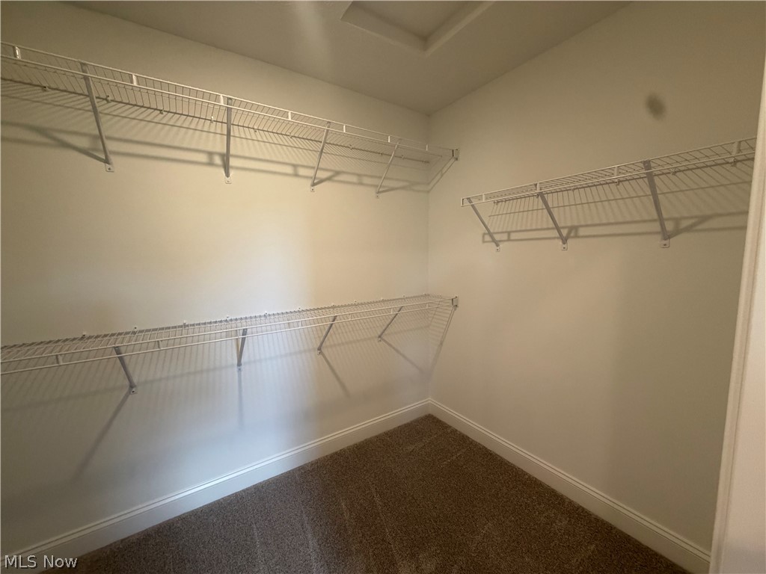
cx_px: 383
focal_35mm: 14
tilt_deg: -4.4
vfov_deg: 85.7
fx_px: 310
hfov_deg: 102.1
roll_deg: +0.6
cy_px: 287
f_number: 2.2
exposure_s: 1/120
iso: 250
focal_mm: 2.22
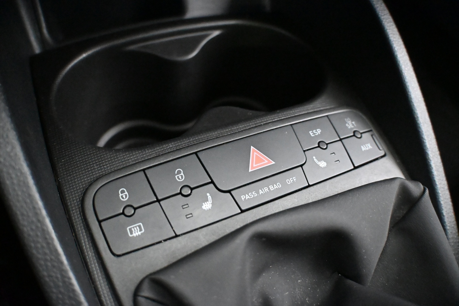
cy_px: 153
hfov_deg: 43.0
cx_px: 230
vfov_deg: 29.4
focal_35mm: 46
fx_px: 583
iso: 12800
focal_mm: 30.5
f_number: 4.8
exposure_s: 1/30
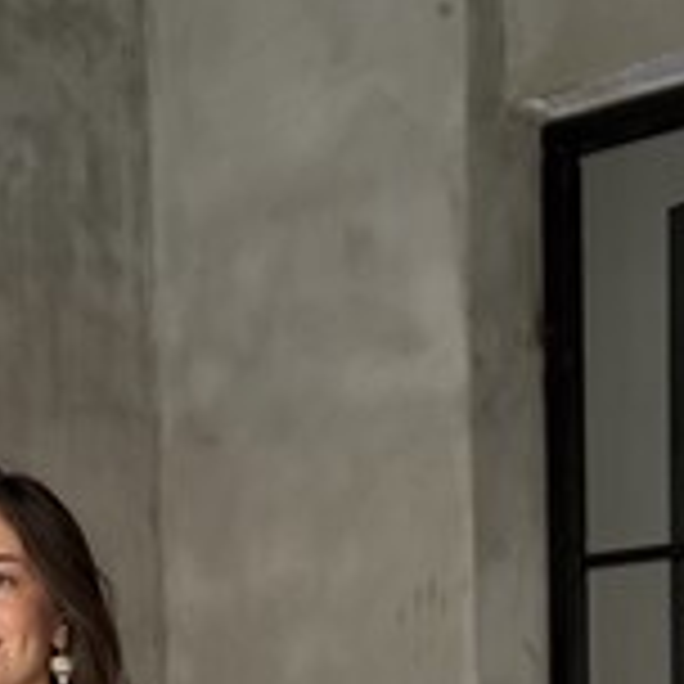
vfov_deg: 14.3
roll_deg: +0.3
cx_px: 50
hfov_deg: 14.5
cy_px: 765
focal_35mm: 119
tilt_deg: +3.1
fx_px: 2660
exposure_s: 1/49
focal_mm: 6.76
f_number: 1.78
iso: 250
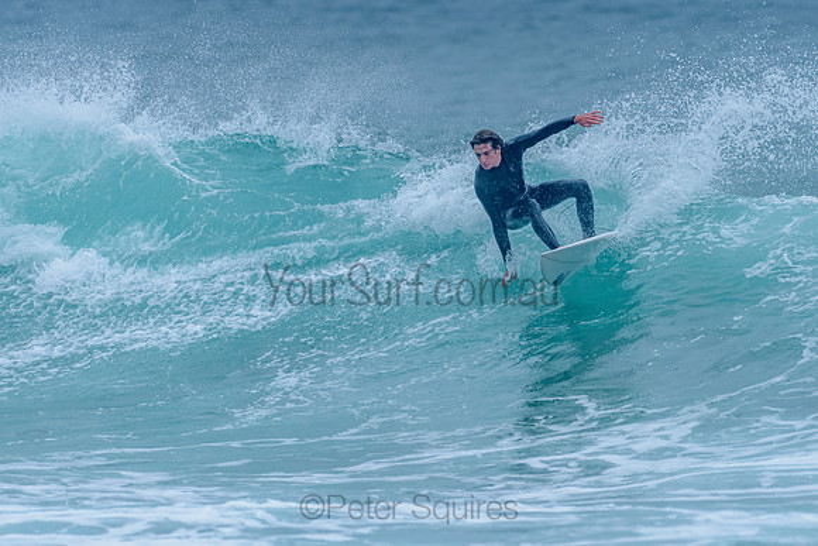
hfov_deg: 3.3
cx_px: 430
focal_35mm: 628
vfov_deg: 2.2
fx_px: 14267
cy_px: 236
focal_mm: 500
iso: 800
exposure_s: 1/2000
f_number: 5.6
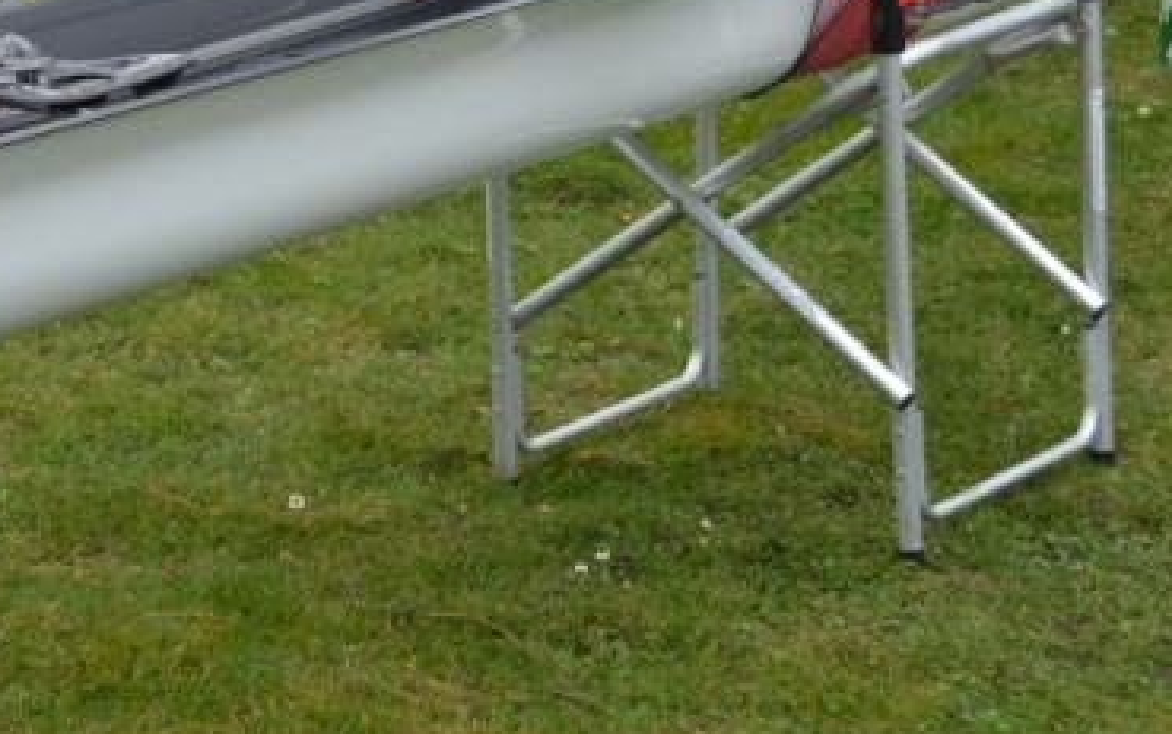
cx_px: 213
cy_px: -10
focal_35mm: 116
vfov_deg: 11.2
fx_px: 3710
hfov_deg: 17.8
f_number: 5.6
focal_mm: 35
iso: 100
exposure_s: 1/125
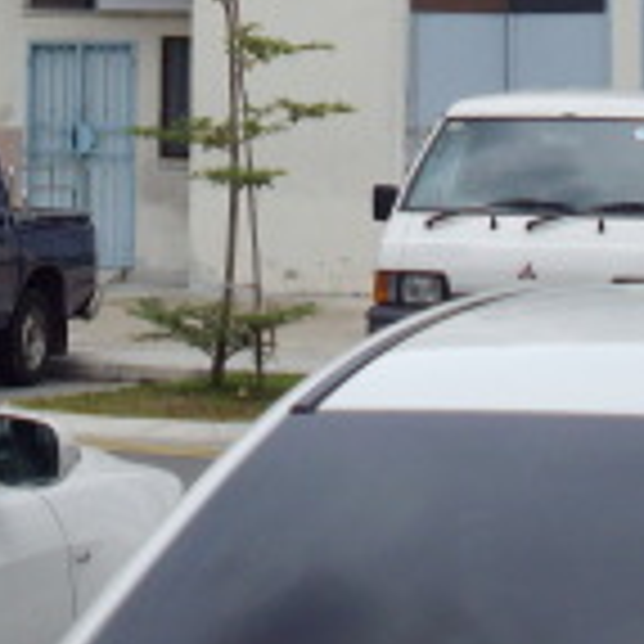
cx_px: 113
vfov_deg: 13.3
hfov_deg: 13.8
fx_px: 2652
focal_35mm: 126
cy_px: -230
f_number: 5.6
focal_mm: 6.2
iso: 80
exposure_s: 1/500
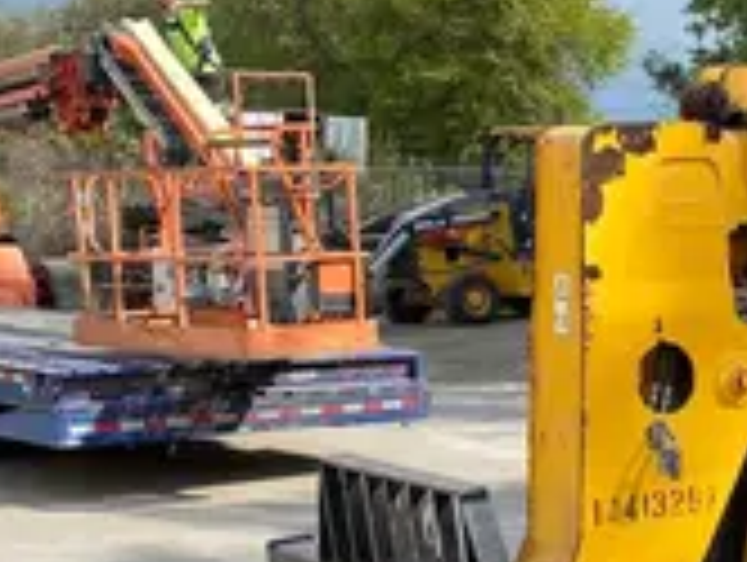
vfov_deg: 17.0
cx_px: 1017
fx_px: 1859
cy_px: 497
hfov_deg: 20.4
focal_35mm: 86
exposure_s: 1/1412
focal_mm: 4.25
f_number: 1.8
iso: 32
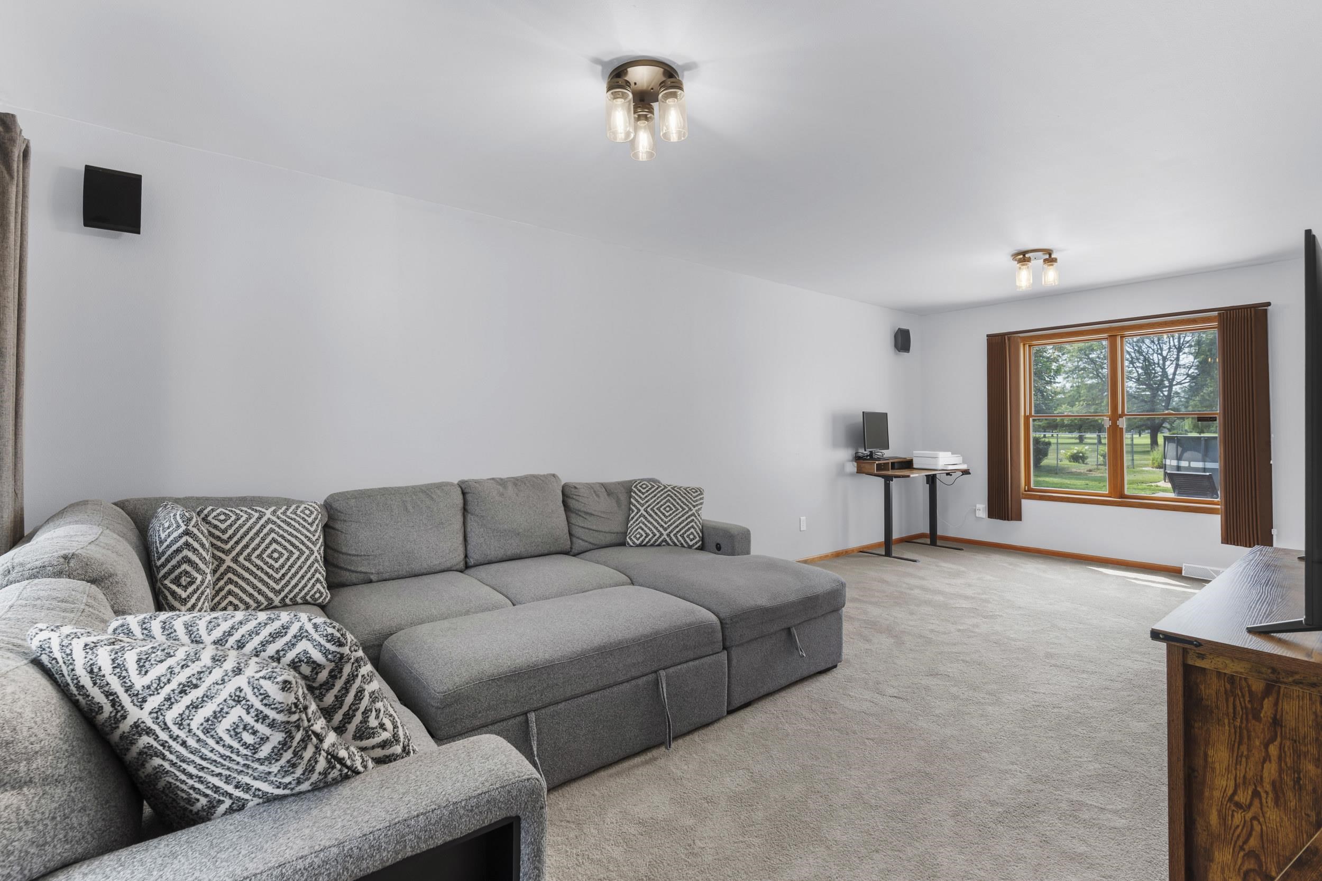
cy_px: 440
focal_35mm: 16
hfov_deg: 96.7
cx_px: 661
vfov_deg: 73.8
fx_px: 588
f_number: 8
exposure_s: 1/2.5
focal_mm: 16
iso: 400
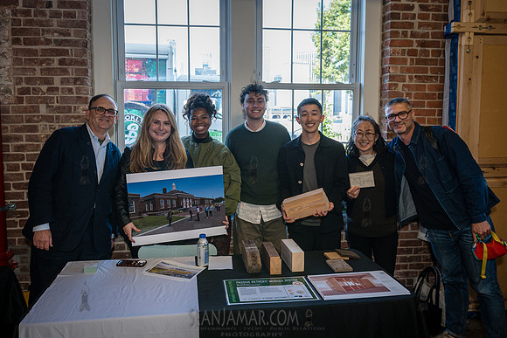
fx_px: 404
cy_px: 155
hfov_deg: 64.2
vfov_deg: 45.4
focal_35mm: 29
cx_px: 242
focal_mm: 24
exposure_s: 1/640
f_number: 4.5
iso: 1250
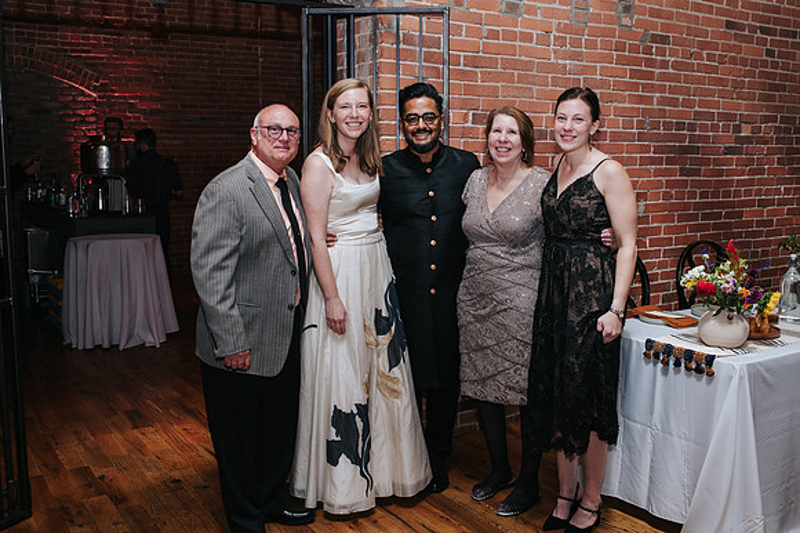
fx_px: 822
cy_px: 255
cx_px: 411
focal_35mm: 37
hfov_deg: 51.9
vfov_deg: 35.9
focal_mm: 35
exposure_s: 1/200
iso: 800
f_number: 4
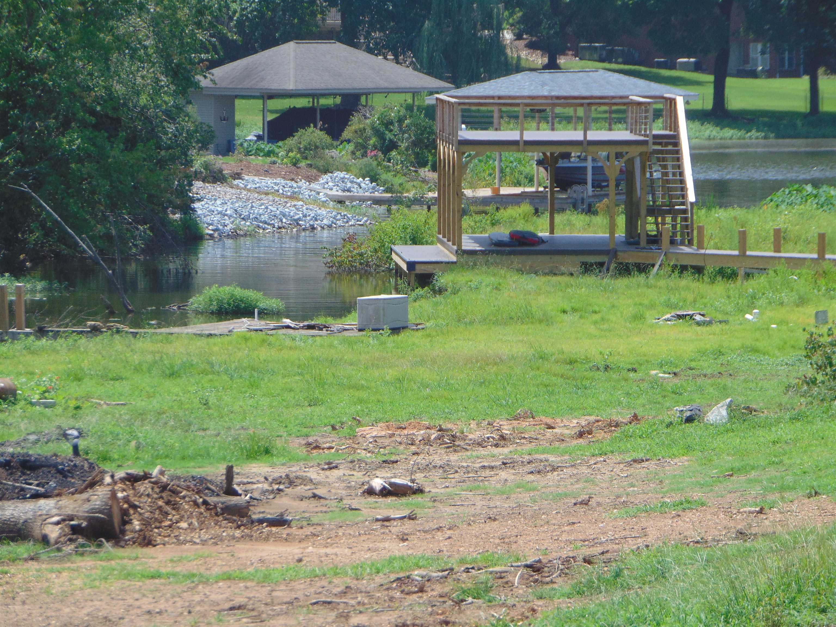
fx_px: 6038
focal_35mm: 250
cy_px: 314
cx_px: 418
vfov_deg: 5.9
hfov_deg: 7.9
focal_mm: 44.9
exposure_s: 1/500
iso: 80
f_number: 4.1
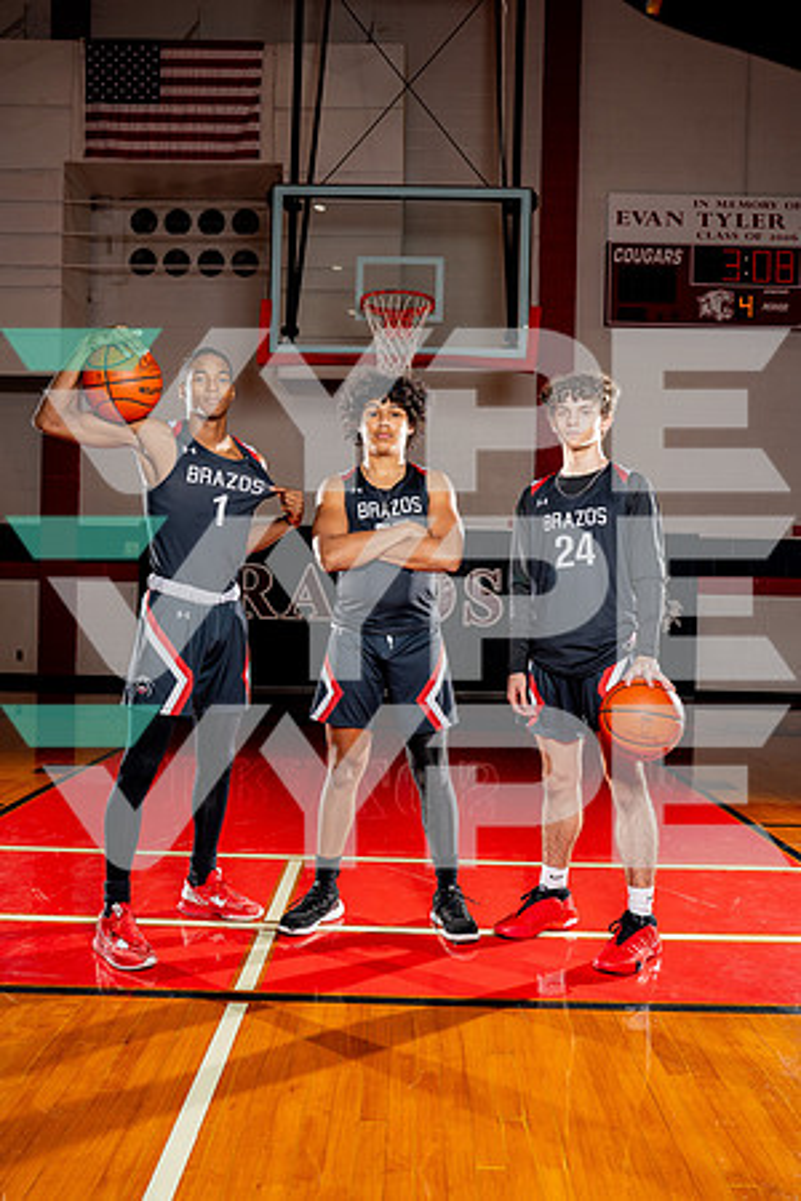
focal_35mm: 32
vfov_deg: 58.7
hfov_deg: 41.1
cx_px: 400
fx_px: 1068
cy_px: 600
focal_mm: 32
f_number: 5.6
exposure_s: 1/250
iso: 100
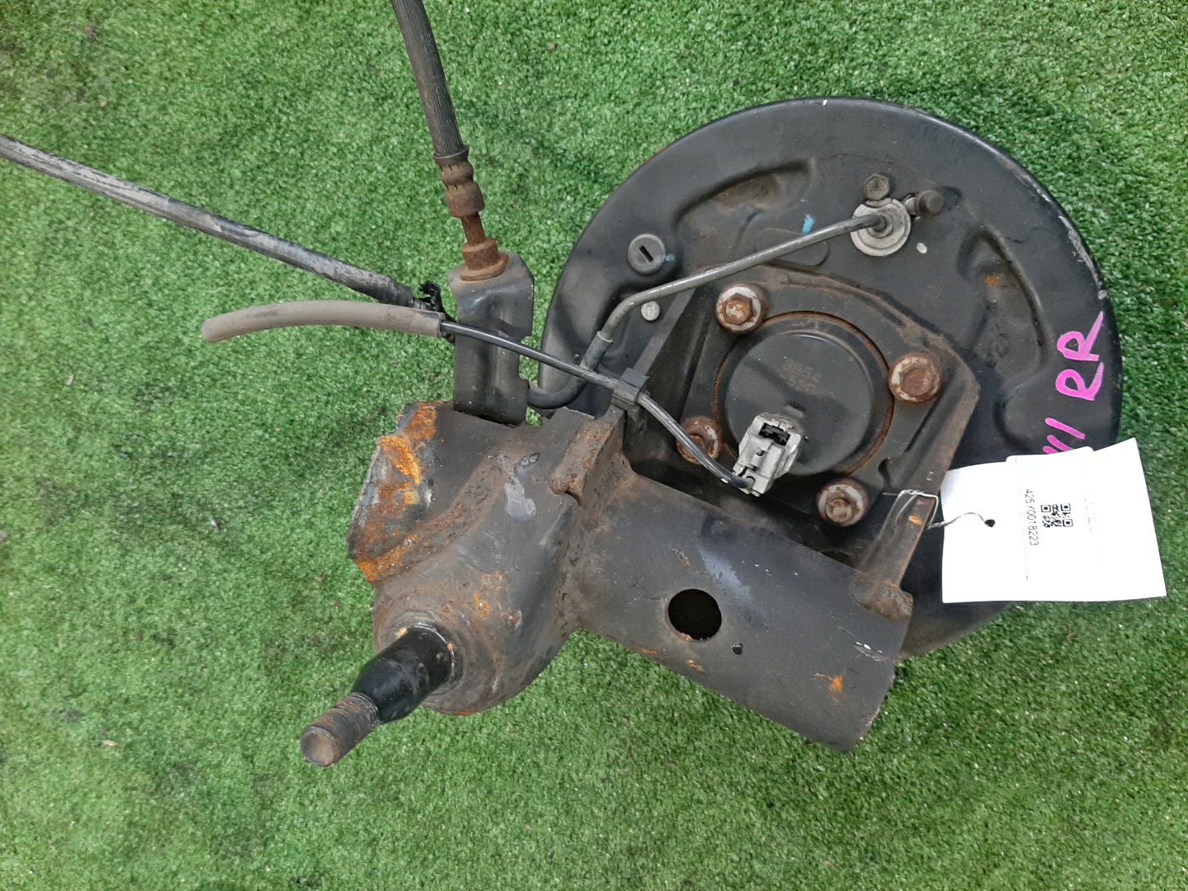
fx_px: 892
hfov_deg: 67.3
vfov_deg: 53.1
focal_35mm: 26
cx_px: 594
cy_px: 446
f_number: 1.7
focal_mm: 3.93
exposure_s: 1/25
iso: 225
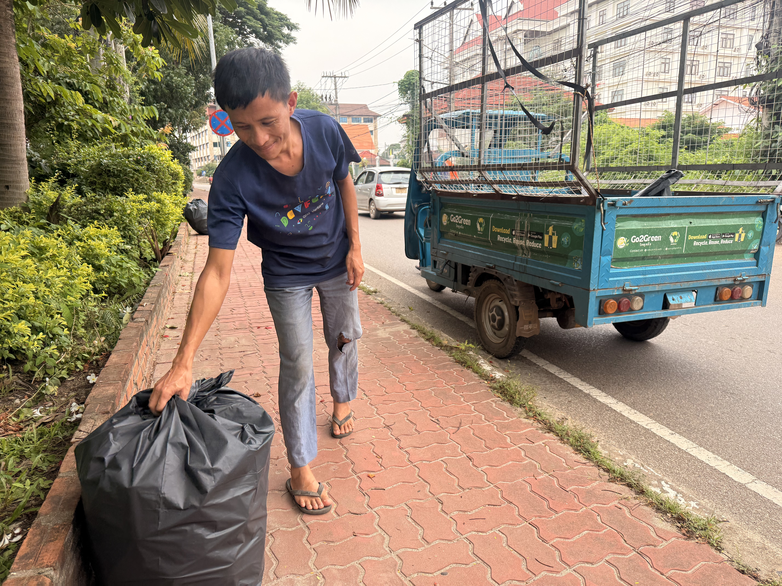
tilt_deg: -12.1
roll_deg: +0.6
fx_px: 542
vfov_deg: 56.8
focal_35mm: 24
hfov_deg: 71.6
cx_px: 391
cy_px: 293
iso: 100
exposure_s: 1/765
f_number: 1.78
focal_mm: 6.76
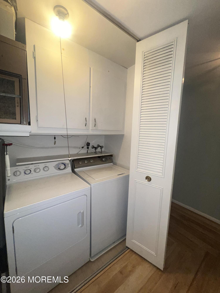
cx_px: 110
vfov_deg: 106.2
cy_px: 146
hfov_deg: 89.9
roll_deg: -2.0
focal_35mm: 13
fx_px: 110
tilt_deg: -6.4
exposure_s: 1/76
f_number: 1.8
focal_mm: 1.57
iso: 64
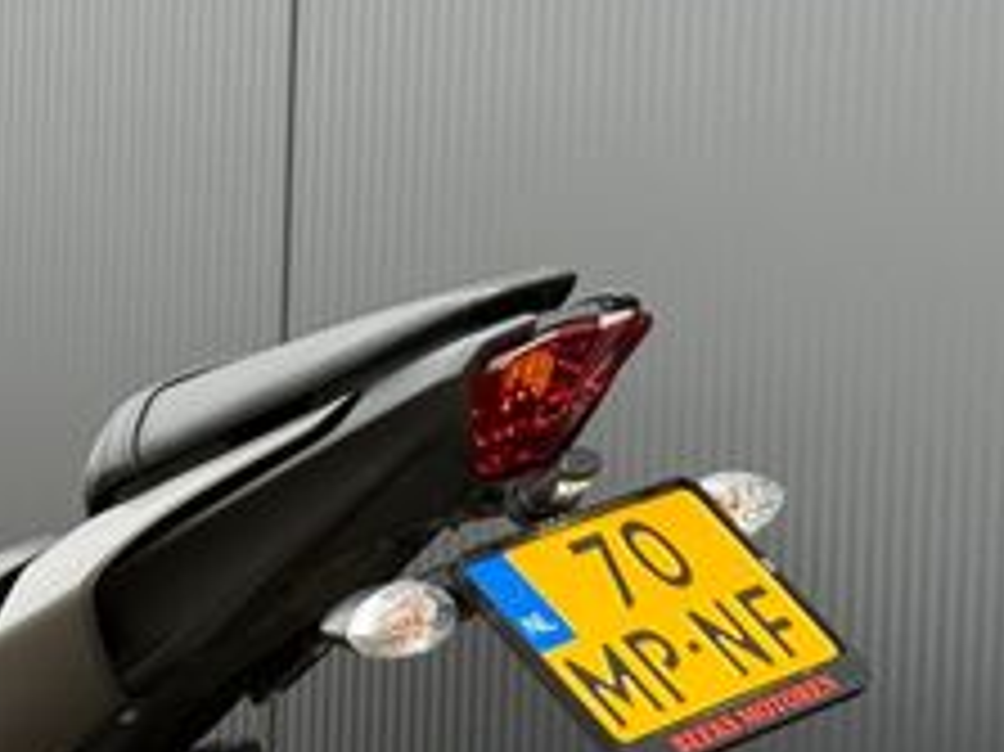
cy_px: 806
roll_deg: -1.4
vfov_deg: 10.6
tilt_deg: -0.4
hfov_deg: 14.0
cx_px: -77
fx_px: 4000
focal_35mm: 138
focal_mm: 6.76
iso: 100
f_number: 1.78
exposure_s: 1/557
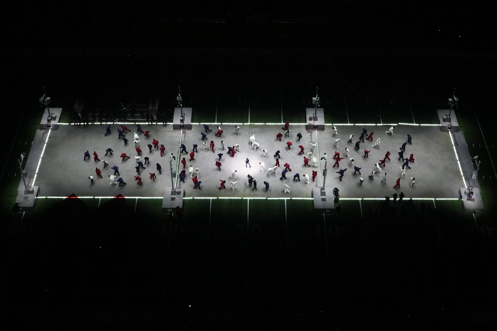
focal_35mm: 46
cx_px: 248
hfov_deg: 42.7
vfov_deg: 29.2
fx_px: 635
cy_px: 166
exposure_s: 1/500
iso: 5000
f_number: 5.6
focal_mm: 31
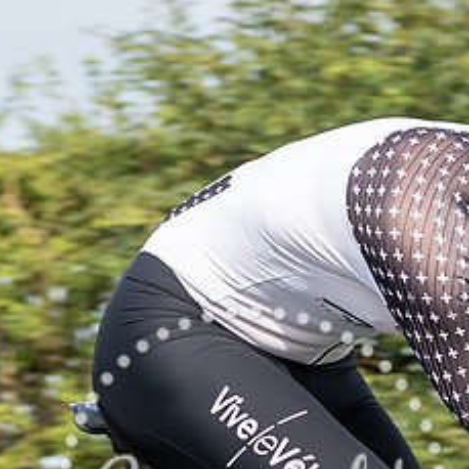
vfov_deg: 3.5
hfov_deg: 3.5
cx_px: 342
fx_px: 7603
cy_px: 301
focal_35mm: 496
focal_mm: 68
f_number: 4
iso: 125
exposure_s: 1/640
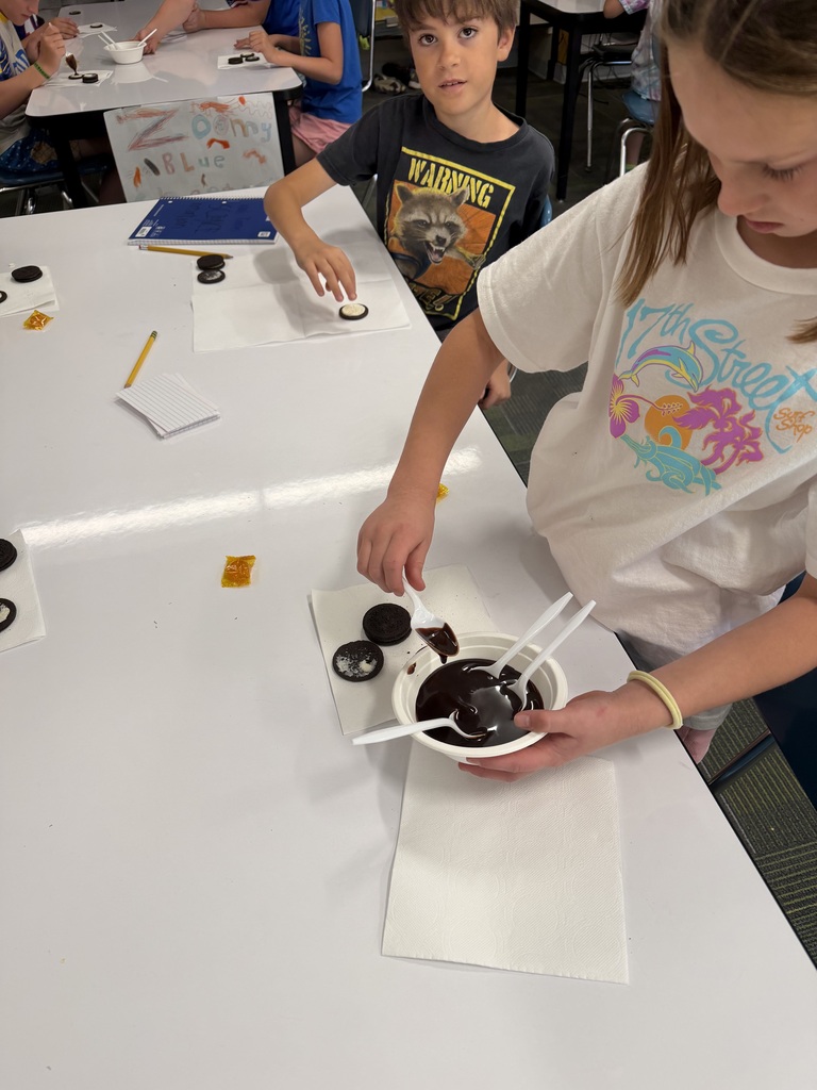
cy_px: 545
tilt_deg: -43.2
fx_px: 755
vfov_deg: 71.6
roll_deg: +3.0
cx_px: 408
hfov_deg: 56.8
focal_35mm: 24
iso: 125
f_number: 1.78
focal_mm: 6.76
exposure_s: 1/119
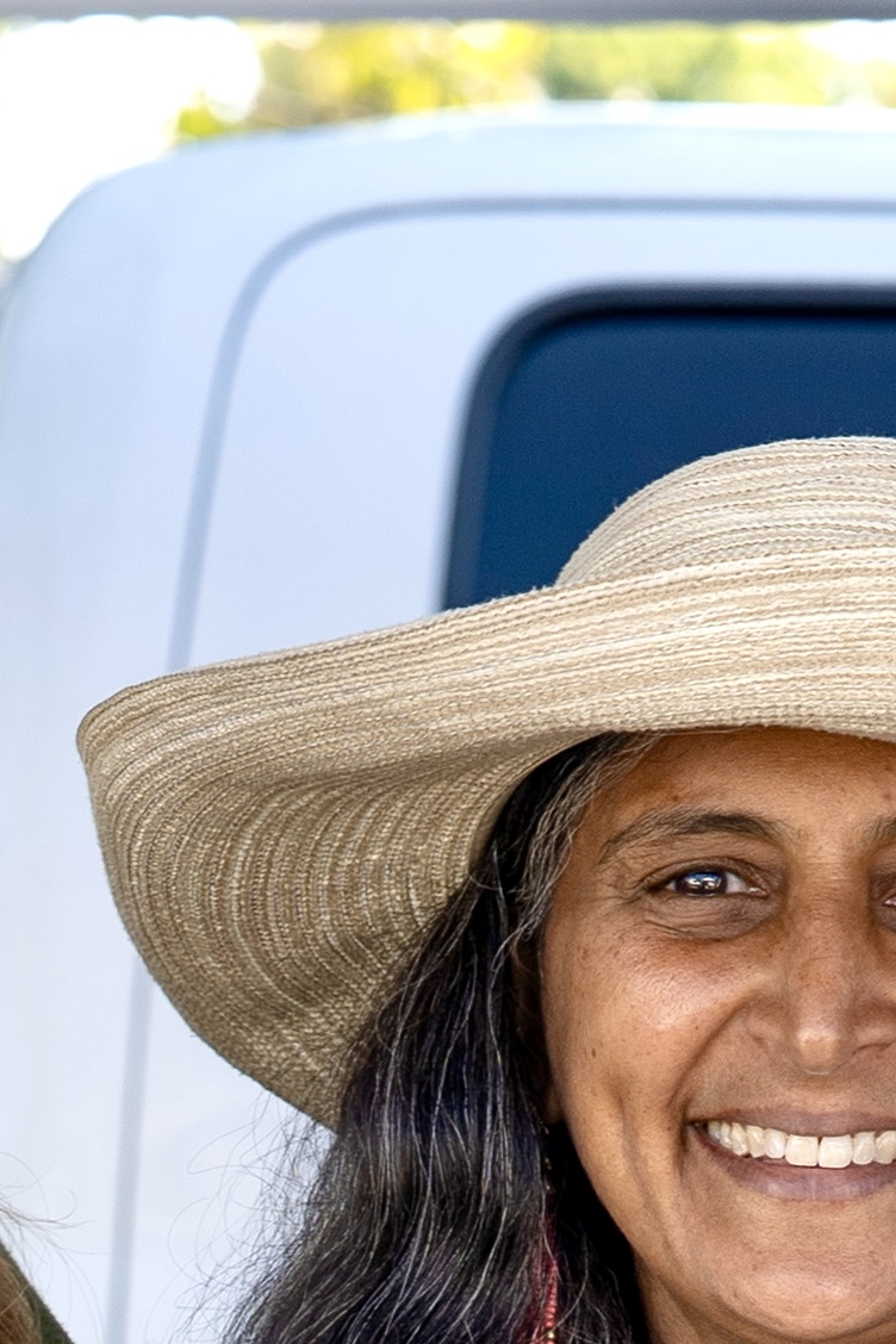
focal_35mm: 266
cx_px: 42
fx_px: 9930
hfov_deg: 5.2
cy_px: 2789
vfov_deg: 7.4
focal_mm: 50
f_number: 4
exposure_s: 1/200
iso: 100
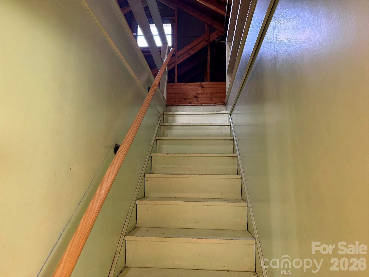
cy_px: 138
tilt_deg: +8.6
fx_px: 256
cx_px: 184
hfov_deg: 71.6
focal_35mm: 24
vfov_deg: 56.8
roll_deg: +0.1
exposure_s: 1/60
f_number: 1.78
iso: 500
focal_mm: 6.76
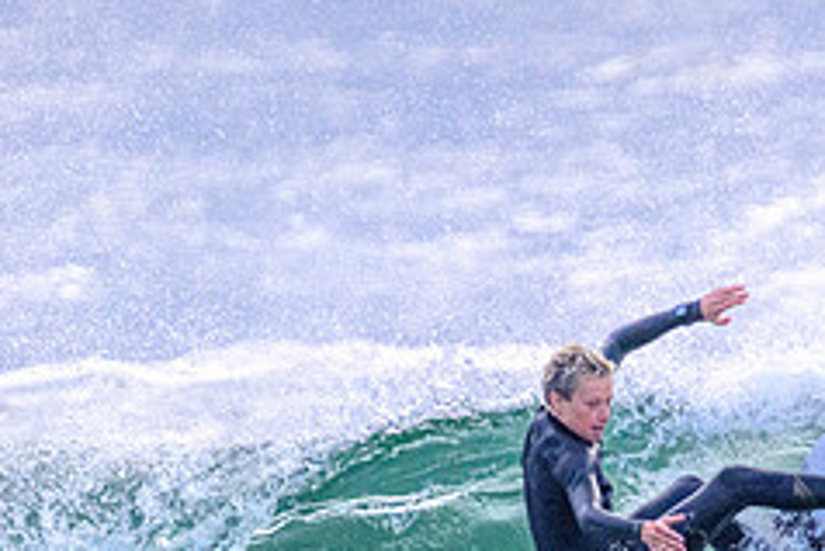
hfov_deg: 1.2
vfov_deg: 0.8
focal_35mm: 1707
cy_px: 664
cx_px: 842
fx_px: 39141
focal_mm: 700
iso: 3600
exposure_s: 1/1600
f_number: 11
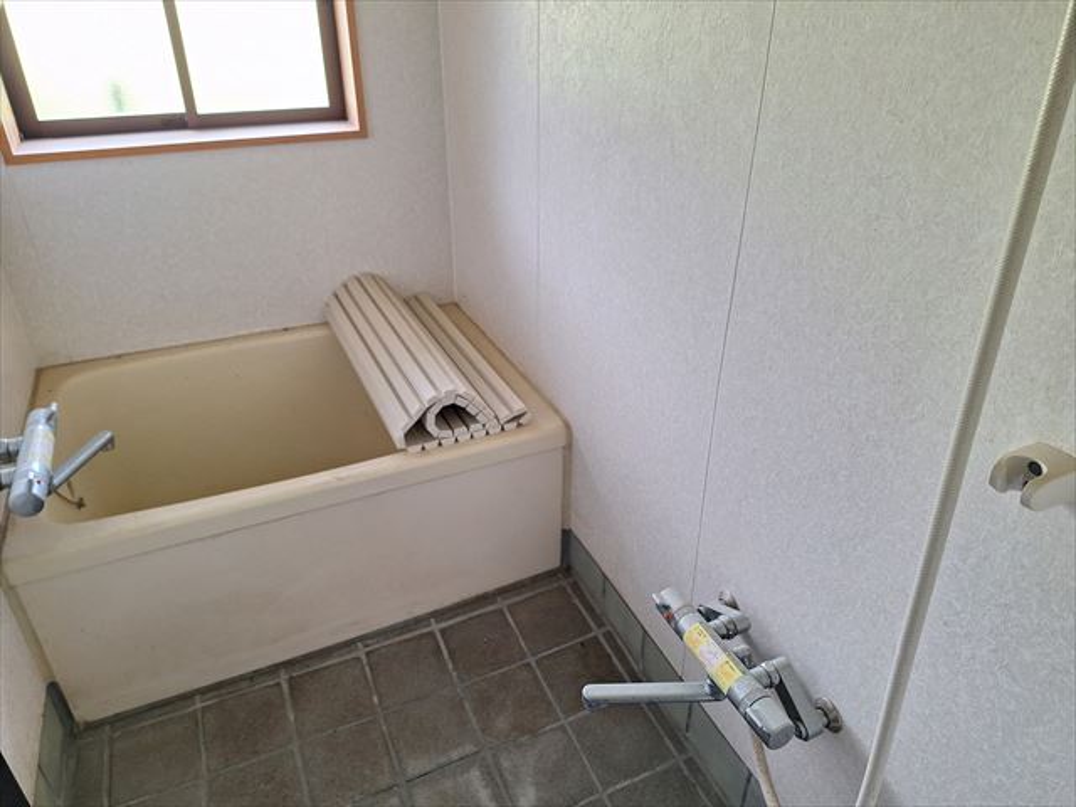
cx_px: 538
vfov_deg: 58.9
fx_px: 715
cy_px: 404
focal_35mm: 23
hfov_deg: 73.9
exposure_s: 1/50
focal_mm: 5.54
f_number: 1.8
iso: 80
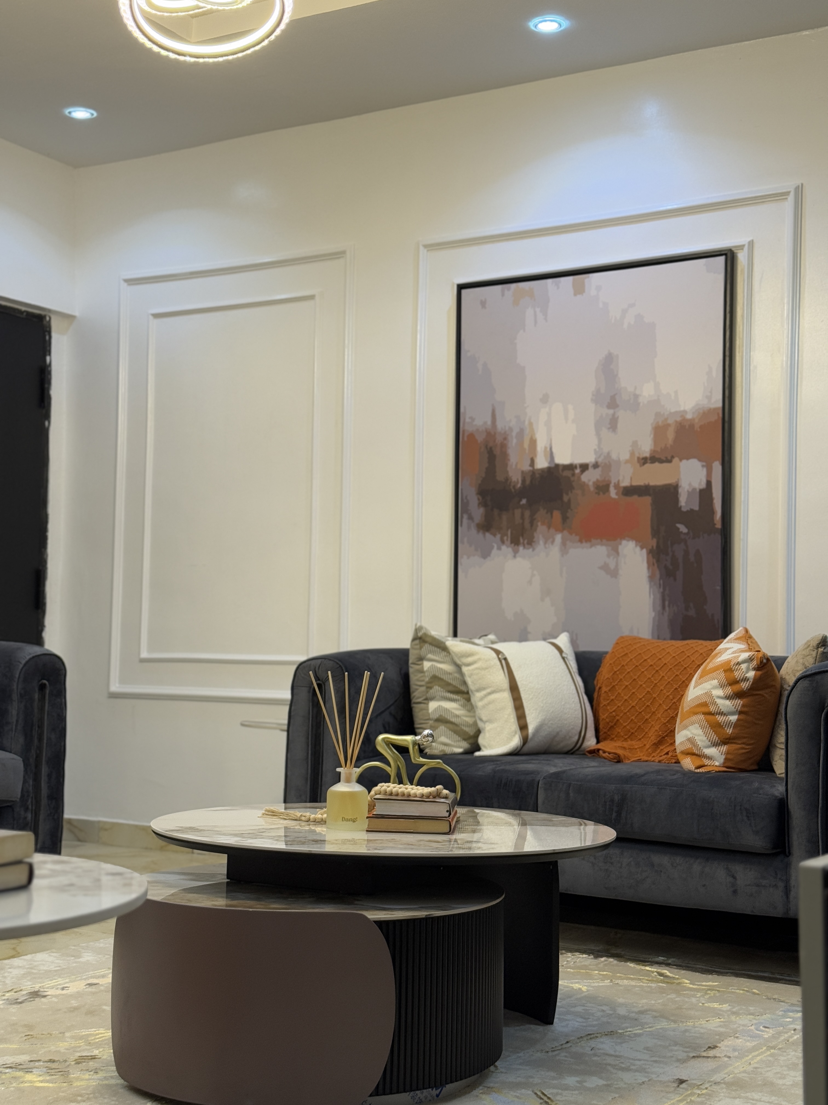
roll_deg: -1.2
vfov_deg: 39.7
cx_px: 414
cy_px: 552
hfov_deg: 30.3
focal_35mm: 48
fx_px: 1531
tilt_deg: +3.4
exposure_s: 1/50
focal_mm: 6.76
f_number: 1.78
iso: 50
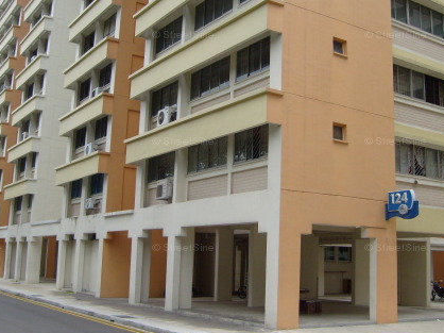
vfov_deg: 31.4
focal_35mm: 46
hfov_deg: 41.3
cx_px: 232
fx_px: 590
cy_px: 143
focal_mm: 5.8
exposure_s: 1/180
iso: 80
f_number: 7.1
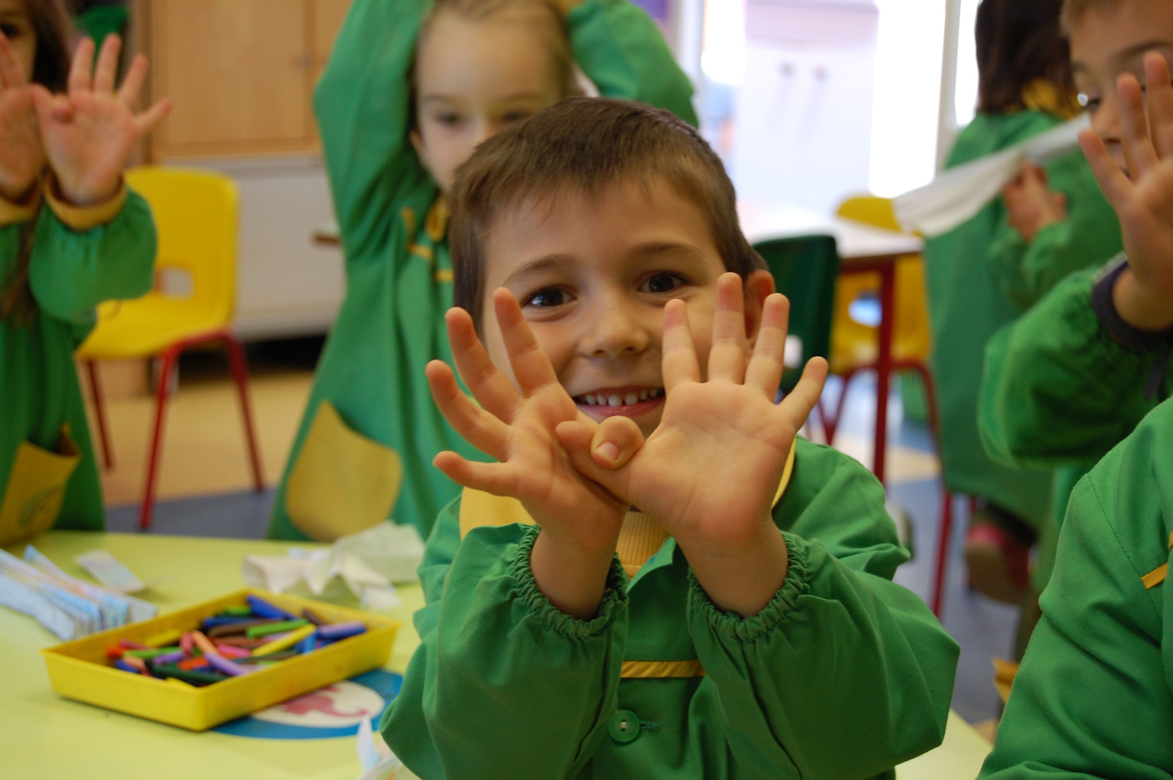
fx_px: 2686
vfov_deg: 16.5
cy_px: 390
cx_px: 586
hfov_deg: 24.6
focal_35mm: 82
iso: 400
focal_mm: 55
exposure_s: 1/60
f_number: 5.6
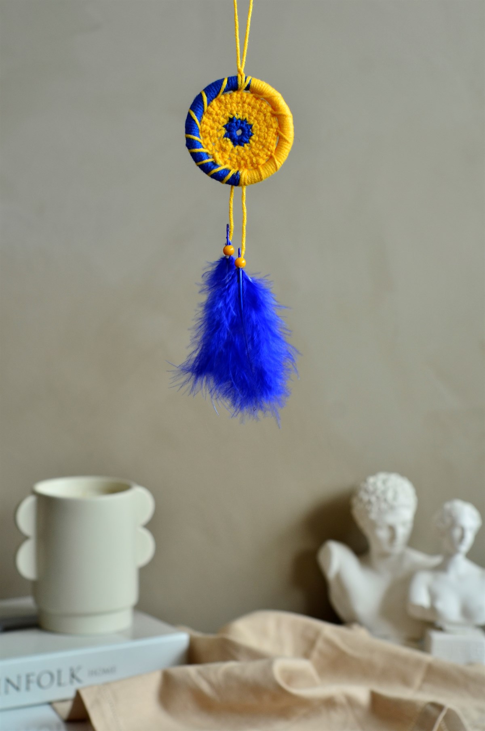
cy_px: 366
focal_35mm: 75
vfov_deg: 27.0
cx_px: 242
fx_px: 1522
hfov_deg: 18.1
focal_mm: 50
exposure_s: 1/100
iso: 250
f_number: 4
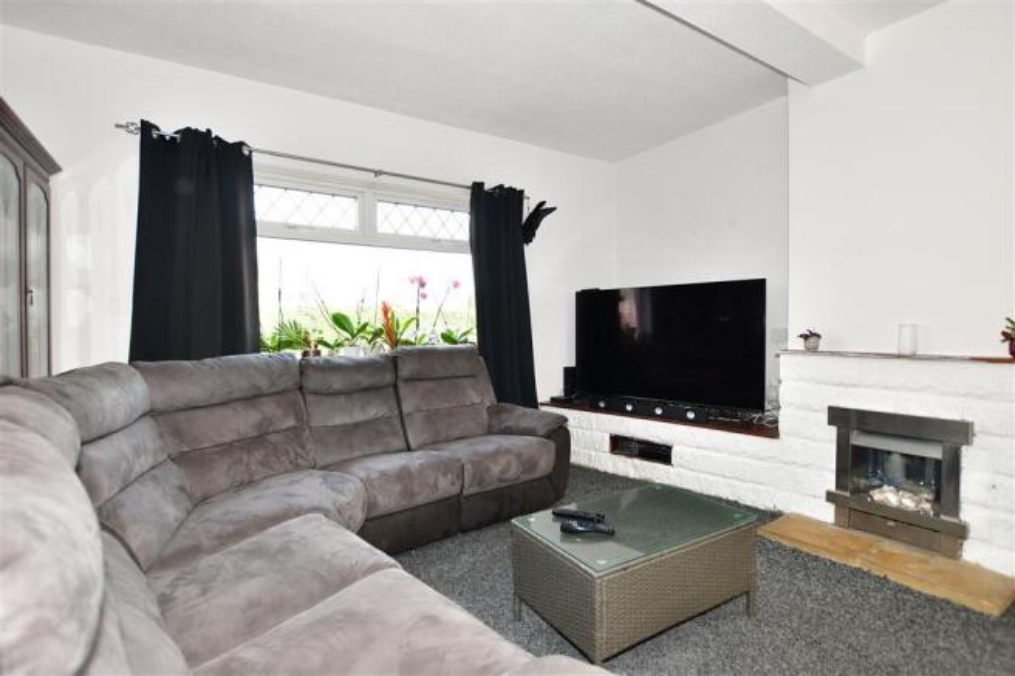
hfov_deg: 100.4
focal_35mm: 15
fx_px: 423
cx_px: 508
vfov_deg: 77.3
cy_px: 338
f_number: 3.5
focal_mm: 10
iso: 160
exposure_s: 1/60
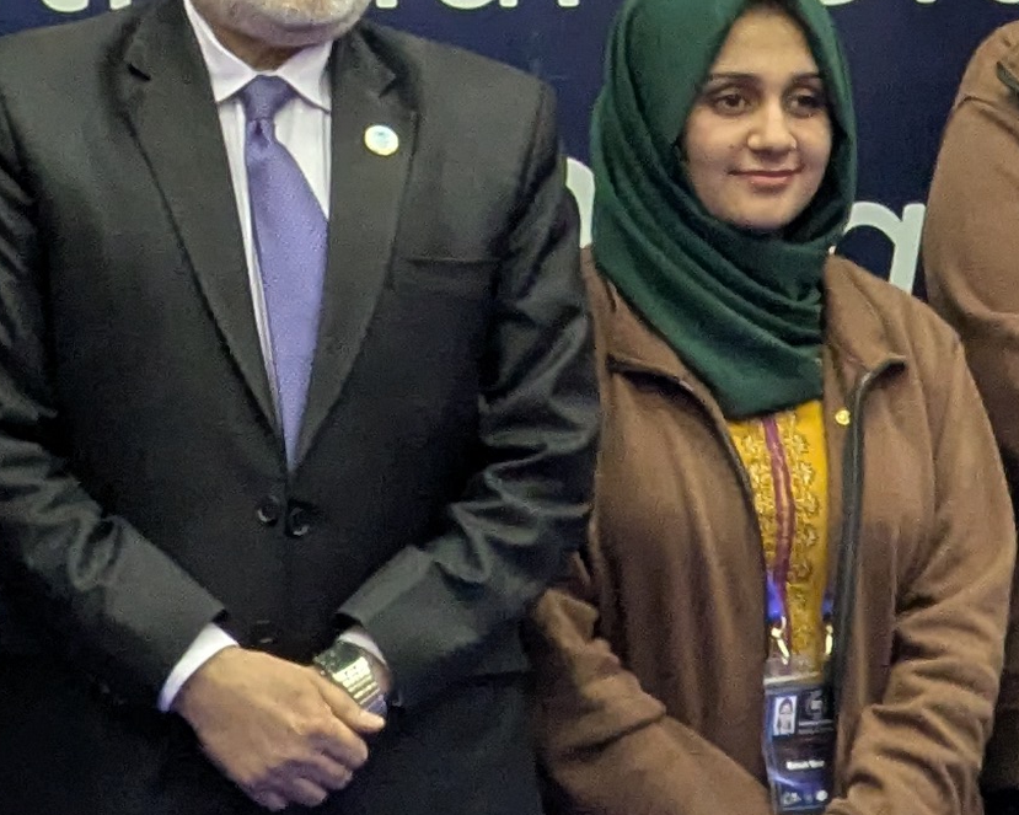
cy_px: -762
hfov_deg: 3.8
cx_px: 16
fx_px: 15379
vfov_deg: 3.0
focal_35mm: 510
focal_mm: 19
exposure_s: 1/50
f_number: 3.5
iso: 1124
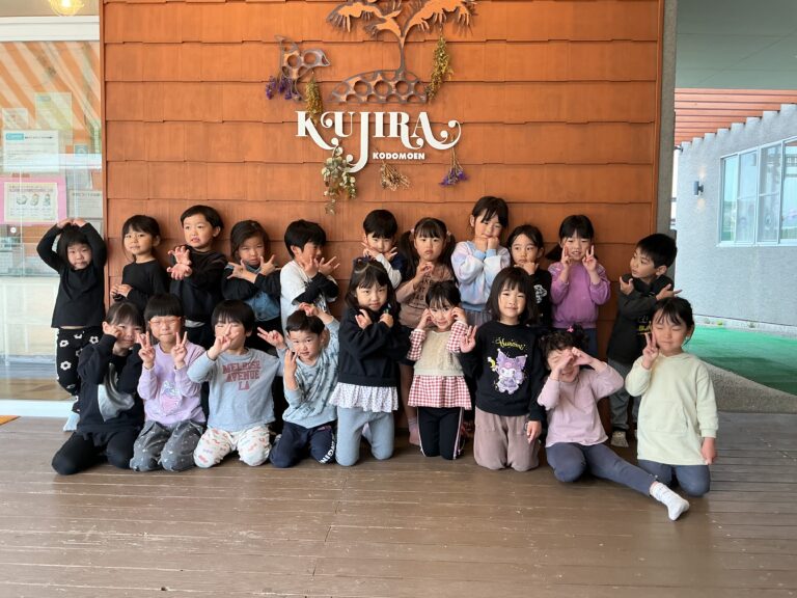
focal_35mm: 29
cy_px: 299
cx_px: 398
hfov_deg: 61.7
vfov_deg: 48.2
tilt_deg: -4.4
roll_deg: -0.3
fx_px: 668
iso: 64
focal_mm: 3
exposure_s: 1/50
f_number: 1.8
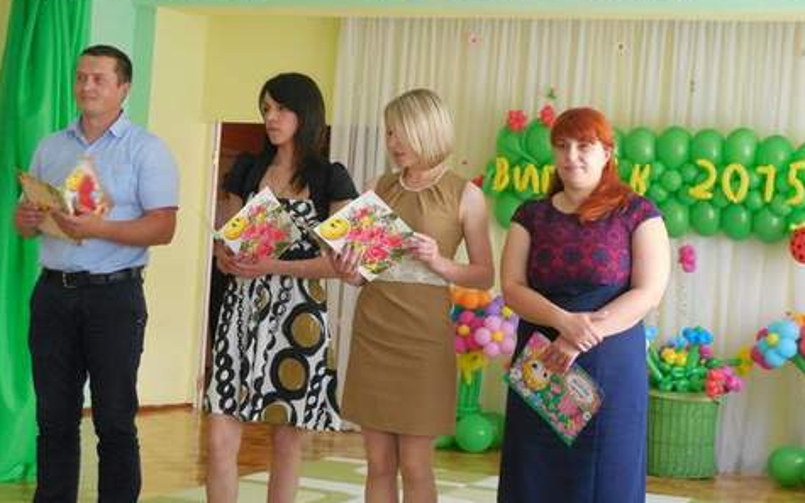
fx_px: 1668
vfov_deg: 17.2
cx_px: 402
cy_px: 225
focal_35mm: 76
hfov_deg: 27.1
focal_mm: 12.6
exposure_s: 1/30
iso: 800
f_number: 4.4
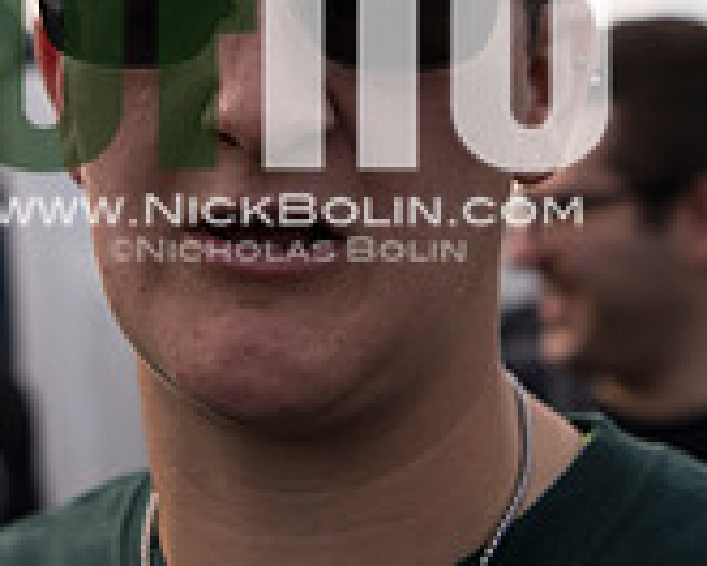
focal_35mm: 102
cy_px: 58
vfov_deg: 14.9
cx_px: 287
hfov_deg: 18.8
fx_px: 2134
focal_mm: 31
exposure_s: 1/2000
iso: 250
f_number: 2.8
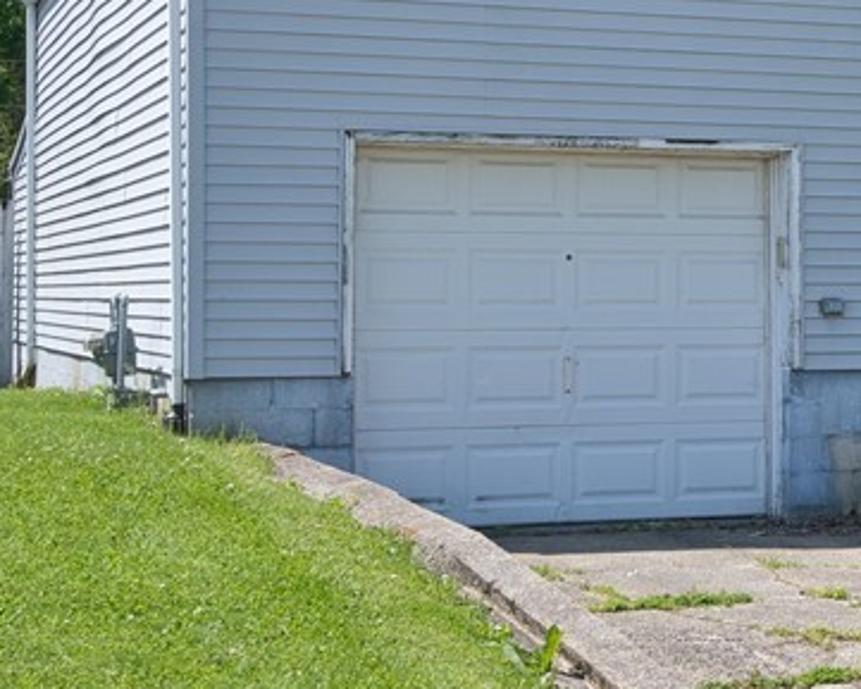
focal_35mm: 96
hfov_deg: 19.0
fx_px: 2447
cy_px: 176
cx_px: 978
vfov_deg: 16.0
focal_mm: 34
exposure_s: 1/125
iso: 125
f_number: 10
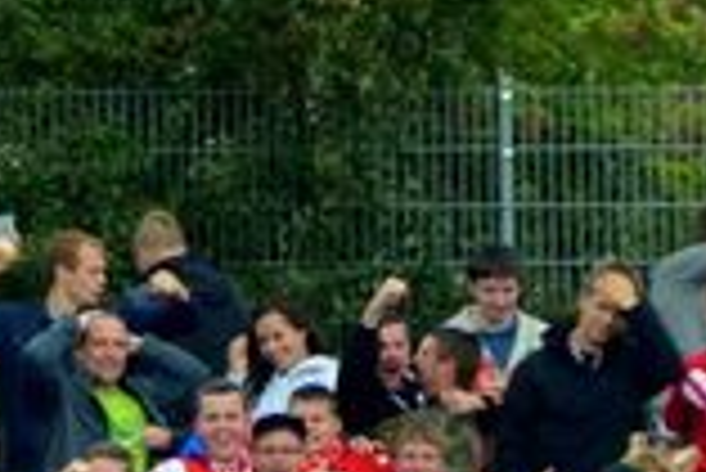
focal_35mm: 1090
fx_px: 21395
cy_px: 814
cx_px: -85
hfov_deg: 1.9
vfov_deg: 1.3
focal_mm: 200
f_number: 4.5
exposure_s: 1/1250
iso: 400
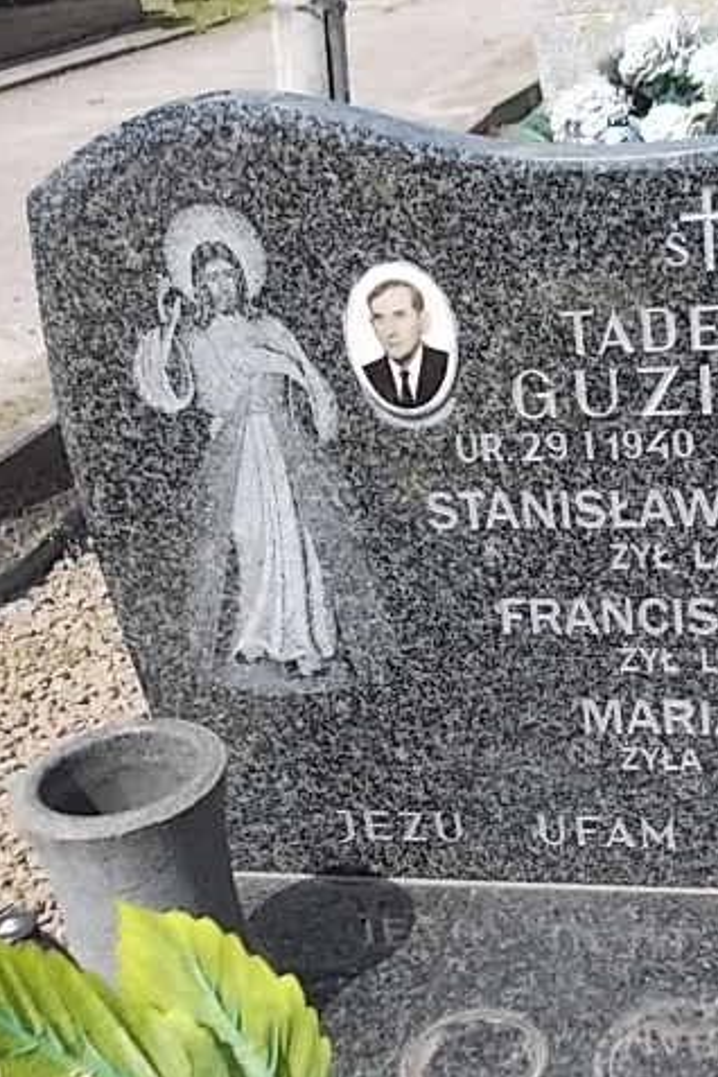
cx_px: 592
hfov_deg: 25.0
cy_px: 540
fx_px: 1585
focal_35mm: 53
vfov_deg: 37.5
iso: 80
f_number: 6.2
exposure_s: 1/200
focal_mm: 5.3
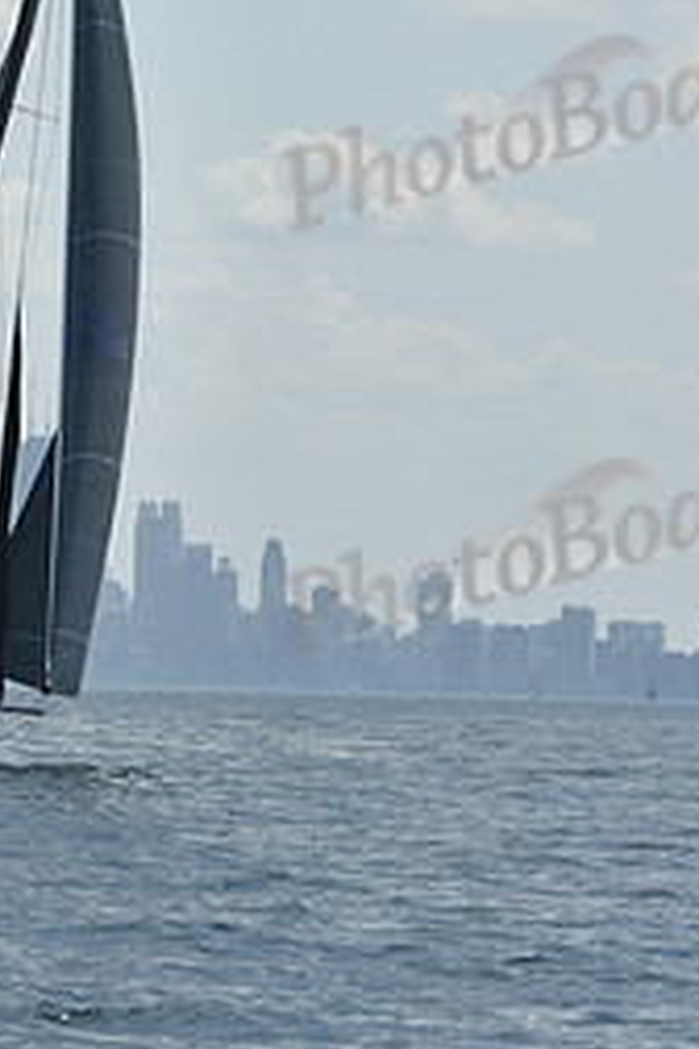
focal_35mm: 281
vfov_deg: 7.3
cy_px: -33
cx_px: 69
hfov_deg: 4.9
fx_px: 8183
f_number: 9
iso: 250
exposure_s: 1/1250
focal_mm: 122
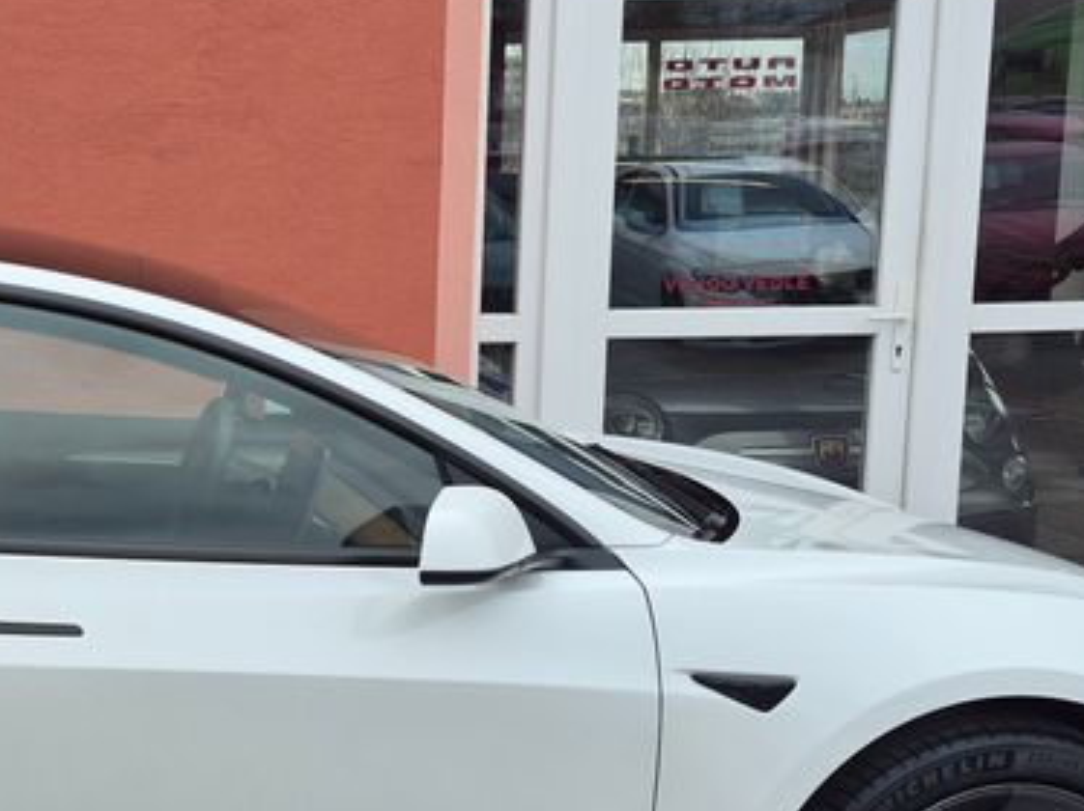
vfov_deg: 23.1
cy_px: 559
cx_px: 12
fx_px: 1972
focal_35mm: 63
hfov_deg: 28.9
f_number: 1.8
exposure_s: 1/180
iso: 25
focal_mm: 5.4
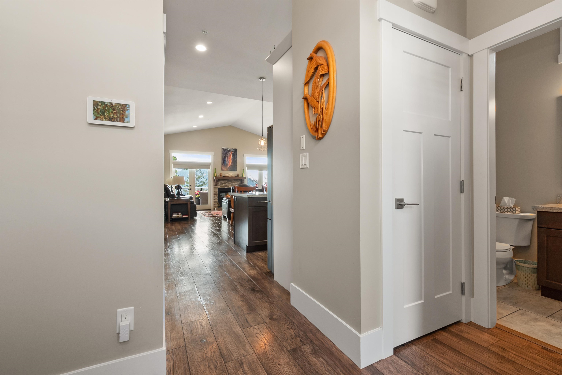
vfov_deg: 77.3
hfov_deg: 100.4
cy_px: 188
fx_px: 234
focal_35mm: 15
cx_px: 281
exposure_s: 1/4
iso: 200
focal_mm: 10
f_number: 9
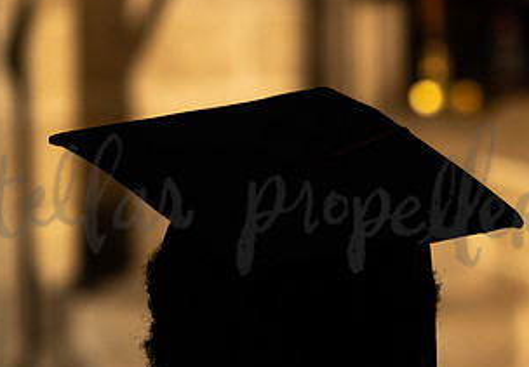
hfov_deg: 10.0
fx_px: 3021
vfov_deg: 7.0
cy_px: 131
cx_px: 404
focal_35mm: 203
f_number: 2.5
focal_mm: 85
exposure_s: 1/250
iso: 500
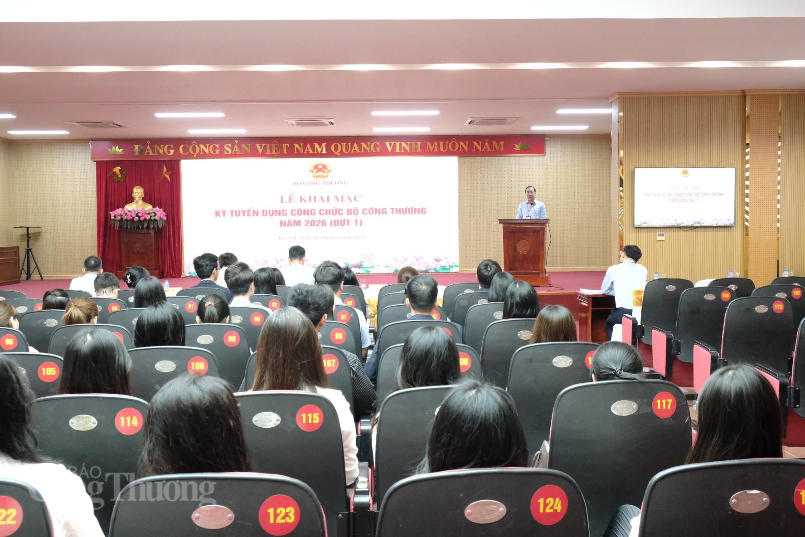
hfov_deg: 57.2
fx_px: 738
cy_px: 268
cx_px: 402
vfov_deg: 40.0
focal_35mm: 33
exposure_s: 1/125
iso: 8000
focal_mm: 22.3
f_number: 6.4
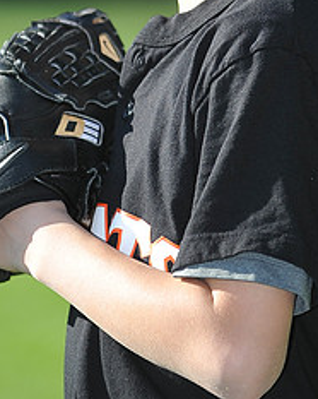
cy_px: -62
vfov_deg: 4.1
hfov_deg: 3.3
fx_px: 5501
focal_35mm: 467
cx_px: 121
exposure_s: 1/800
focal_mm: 200
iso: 200
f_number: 4
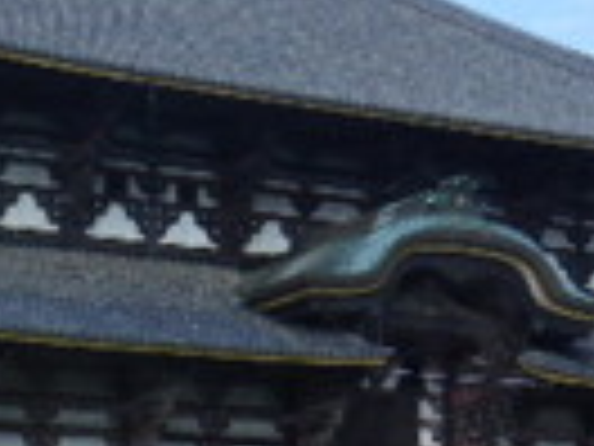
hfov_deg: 14.0
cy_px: 288
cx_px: 454
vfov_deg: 10.6
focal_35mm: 140
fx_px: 2402
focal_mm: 7.3
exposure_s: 1/60
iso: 80
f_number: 10
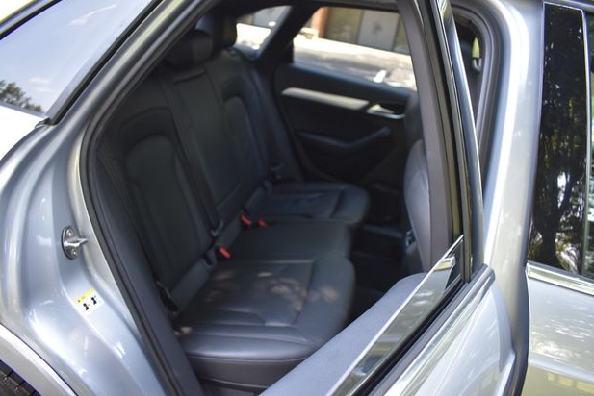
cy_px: 195
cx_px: 290
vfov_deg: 46.4
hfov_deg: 65.4
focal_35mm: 28
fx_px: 462
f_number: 3.5
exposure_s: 1/250
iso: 800
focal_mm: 18
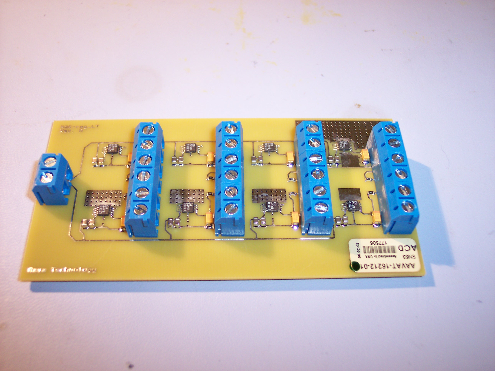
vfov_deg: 37.7
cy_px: 186
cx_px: 248
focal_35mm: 38
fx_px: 543
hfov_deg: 49.0
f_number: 2.8
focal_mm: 8
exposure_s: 1/45
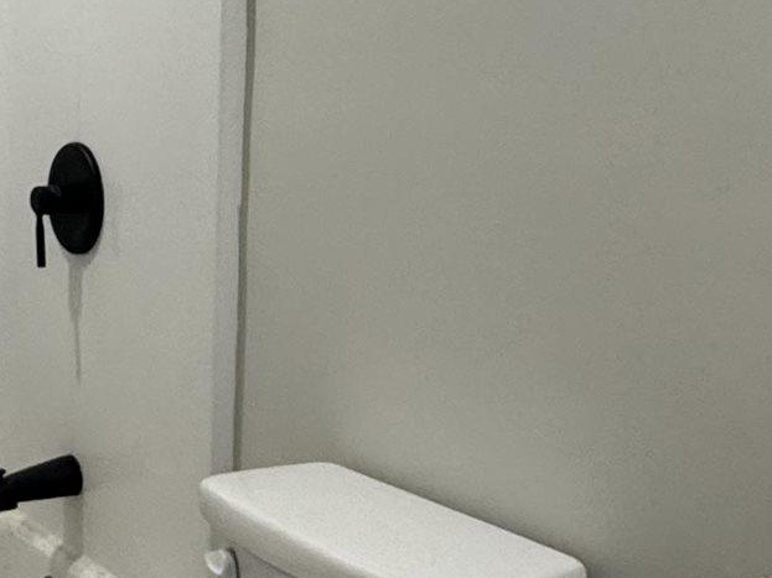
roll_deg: +0.4
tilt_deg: -8.1
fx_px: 1539
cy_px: 179
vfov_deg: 21.2
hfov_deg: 28.1
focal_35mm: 69
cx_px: 287
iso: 200
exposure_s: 1/120
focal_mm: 2.22
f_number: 2.2
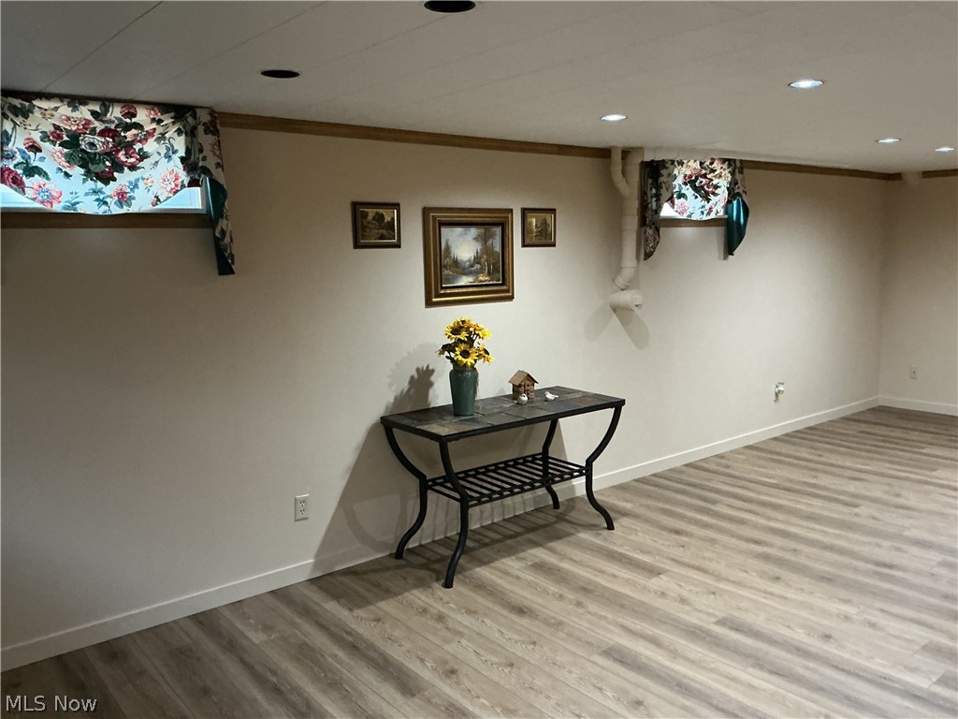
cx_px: 479
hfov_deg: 61.7
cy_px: 360
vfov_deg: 48.2
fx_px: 803
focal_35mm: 29
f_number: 1.8
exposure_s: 1/30
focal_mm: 3
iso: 250
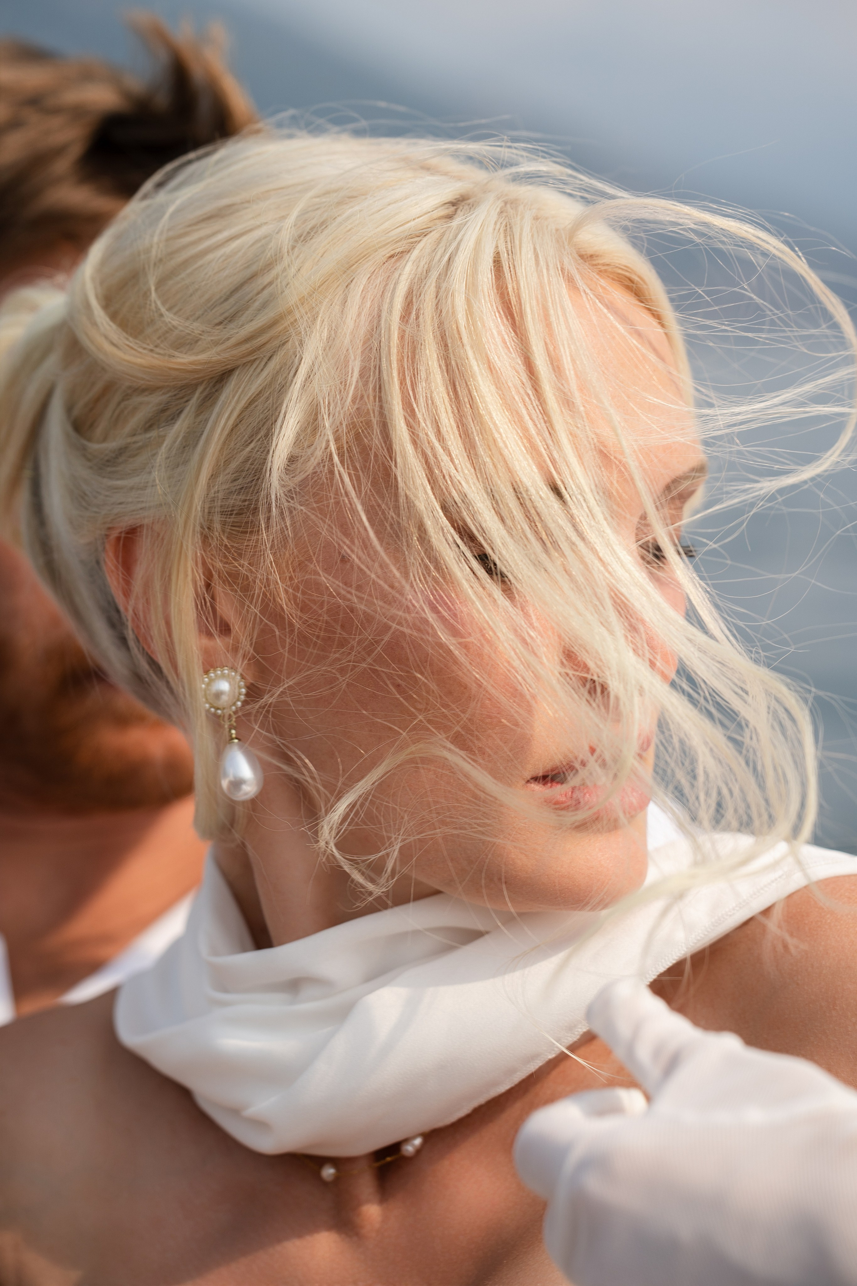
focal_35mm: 86
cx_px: 428
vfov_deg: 23.6
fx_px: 3071
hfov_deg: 15.9
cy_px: 643
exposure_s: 1/1600
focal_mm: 86
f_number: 4.5
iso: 125
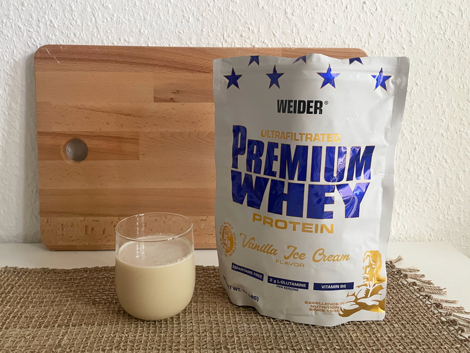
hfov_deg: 67.3
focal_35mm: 26
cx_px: 235
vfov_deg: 53.1
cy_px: 176
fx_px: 353
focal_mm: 4.2
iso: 500
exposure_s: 1/54
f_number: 1.6
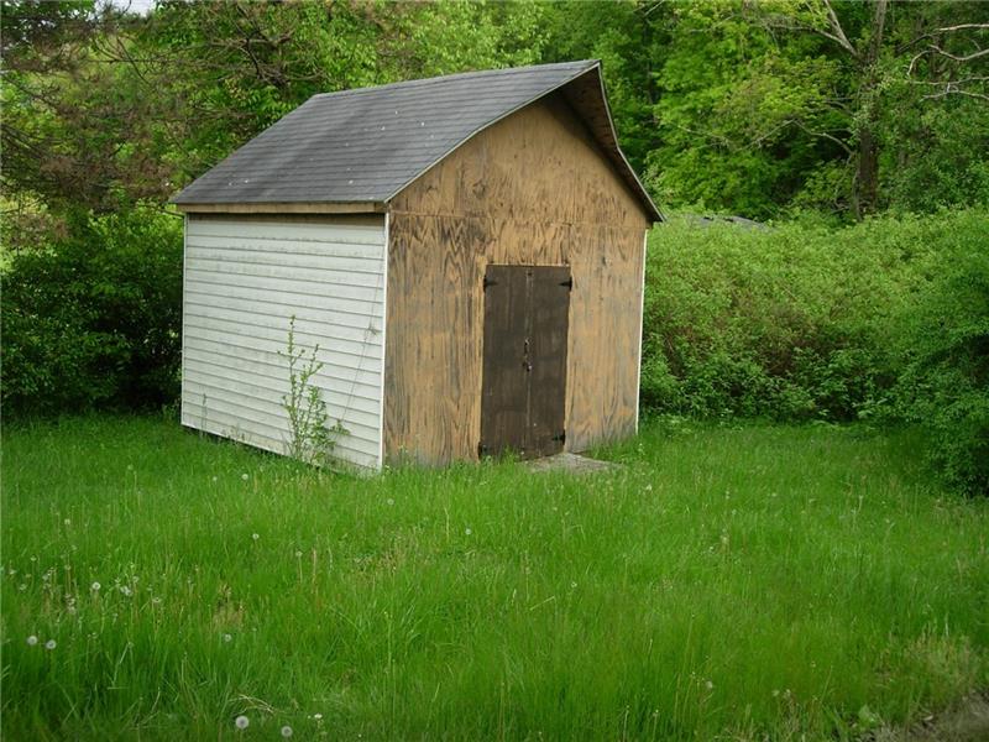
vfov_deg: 37.7
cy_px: 371
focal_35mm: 38
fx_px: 1086
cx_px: 494
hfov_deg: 49.0
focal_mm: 7.8
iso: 79
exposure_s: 1/373
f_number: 2.8
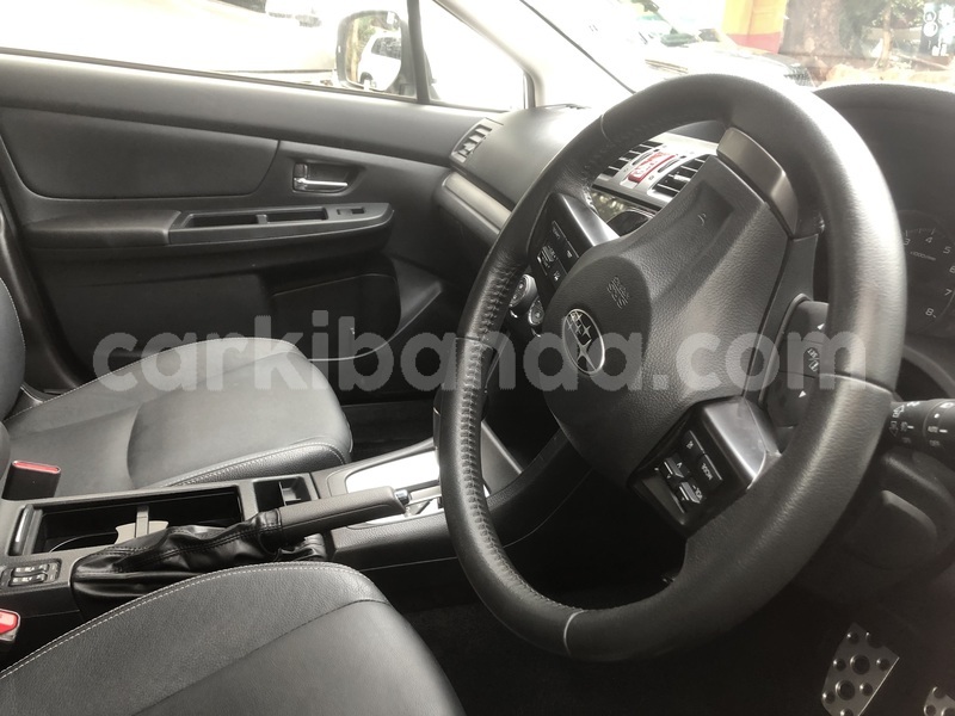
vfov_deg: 49.7
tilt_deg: -19.7
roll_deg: -5.6
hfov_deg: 63.4
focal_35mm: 28
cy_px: 358
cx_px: 478
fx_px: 772
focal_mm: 3.99
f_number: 1.8
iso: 32
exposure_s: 1/30
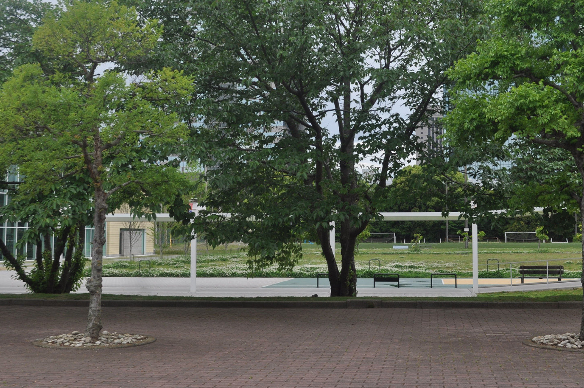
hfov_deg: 34.5
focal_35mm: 58
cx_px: 338
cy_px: 143
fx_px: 940
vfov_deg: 23.2
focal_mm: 26
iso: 200
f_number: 8
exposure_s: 1/250
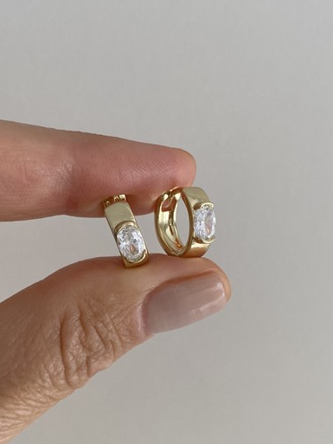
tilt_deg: -11.6
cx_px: 162
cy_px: 223
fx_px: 333
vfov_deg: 67.3
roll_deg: +0.9
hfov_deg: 53.1
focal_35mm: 26
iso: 32
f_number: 1.8
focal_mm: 4.25
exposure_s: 1/387
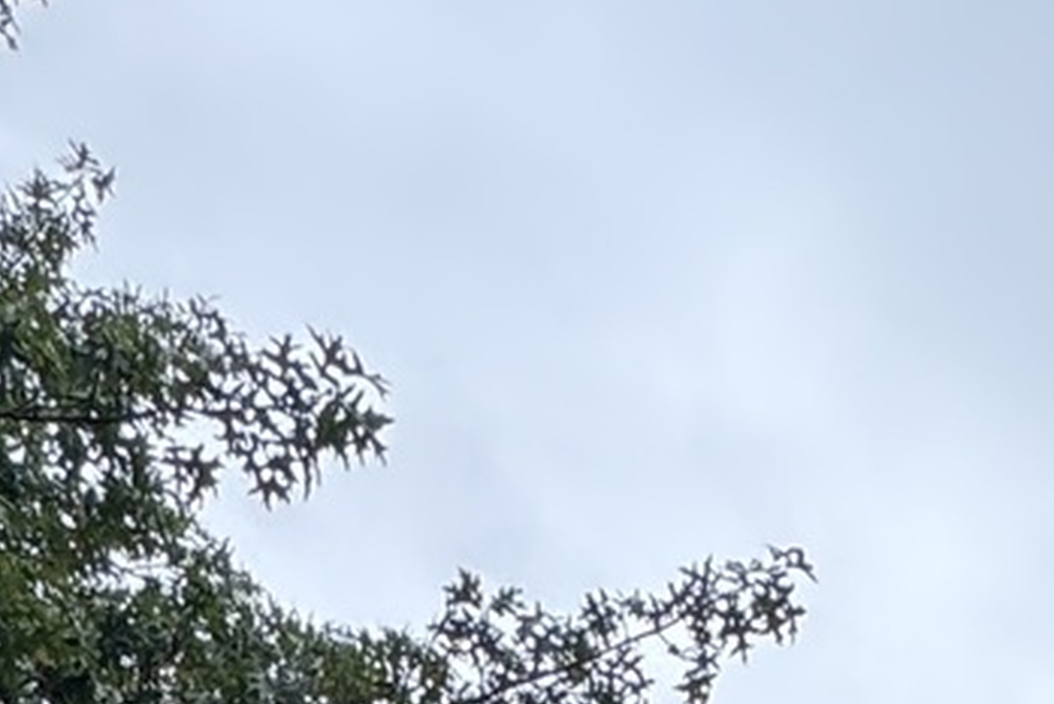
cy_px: 2390
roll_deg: +3.2
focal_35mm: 96
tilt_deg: +4.6
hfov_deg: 20.9
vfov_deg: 9.4
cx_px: 915
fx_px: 2812
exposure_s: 1/518
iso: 50
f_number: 2.2
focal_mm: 2.22
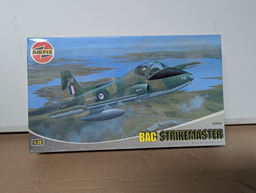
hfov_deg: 71.5
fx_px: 178
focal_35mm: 24
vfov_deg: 56.9
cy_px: 96
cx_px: 128
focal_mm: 6.81
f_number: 1.85
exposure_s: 1/175
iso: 860
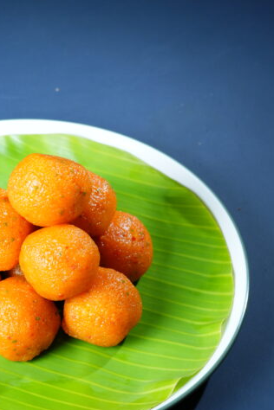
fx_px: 1084
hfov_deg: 14.3
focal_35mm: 95
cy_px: 209
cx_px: 29
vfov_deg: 21.5
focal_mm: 50
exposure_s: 1/100
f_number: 7.1
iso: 1000
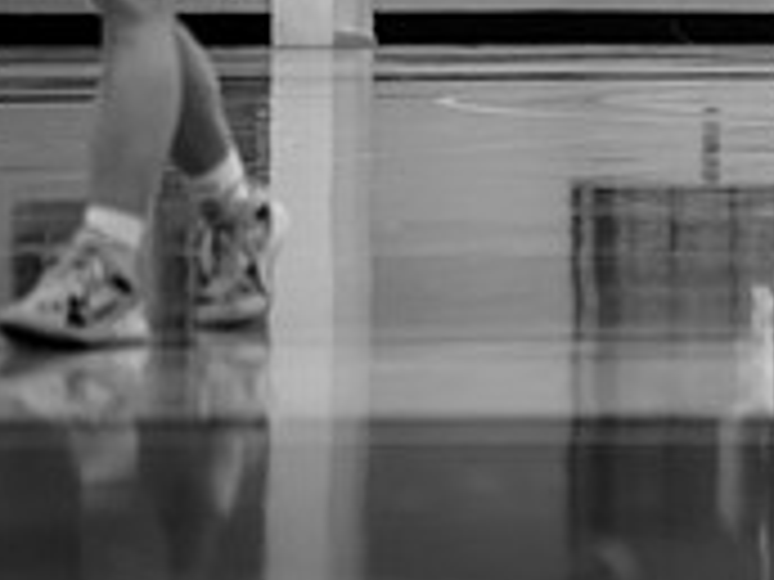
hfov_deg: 3.9
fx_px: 11202
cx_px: 1134
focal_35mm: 501
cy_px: -169
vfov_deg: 3.0
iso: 1600
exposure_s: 1/640
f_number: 2.8
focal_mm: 150
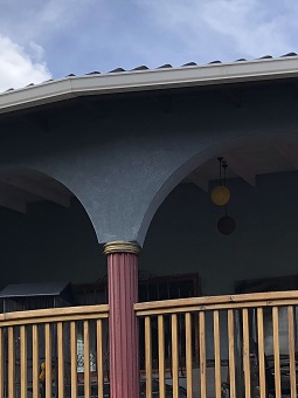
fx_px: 976
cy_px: 375
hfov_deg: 17.4
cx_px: 168
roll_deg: -0.2
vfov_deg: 22.3
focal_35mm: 85
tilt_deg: +9.9
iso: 20
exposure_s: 1/842
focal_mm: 4
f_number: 1.8
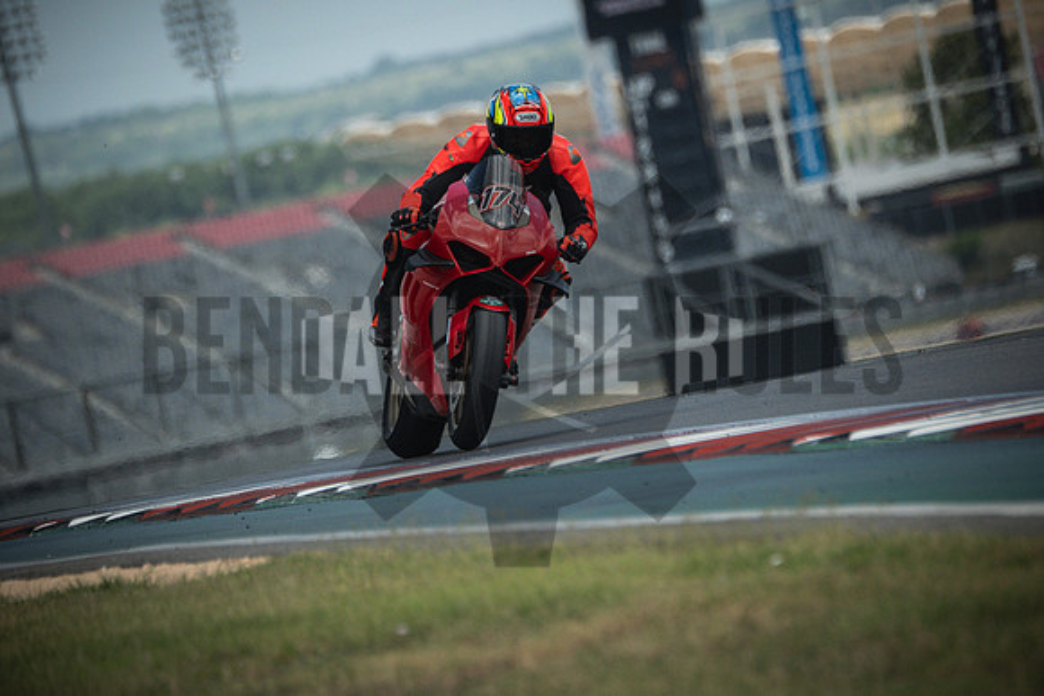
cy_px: 348
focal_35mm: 600
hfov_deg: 3.4
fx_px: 17403
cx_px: 522
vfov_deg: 2.3
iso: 1000
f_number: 5.6
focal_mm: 400
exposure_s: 1/2500
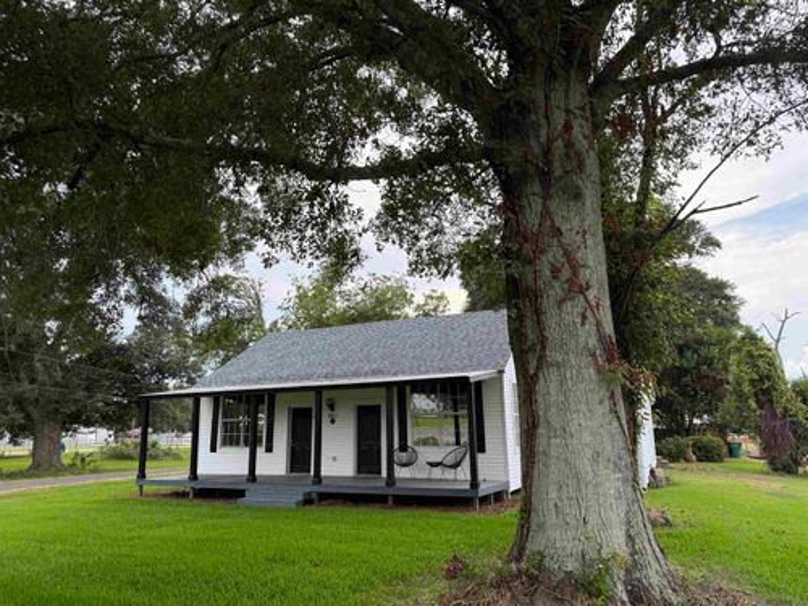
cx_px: 404
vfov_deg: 56.8
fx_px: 560
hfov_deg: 71.6
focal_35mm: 24
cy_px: 303
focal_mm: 6.76
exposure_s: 1/1156
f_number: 1.78
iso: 100
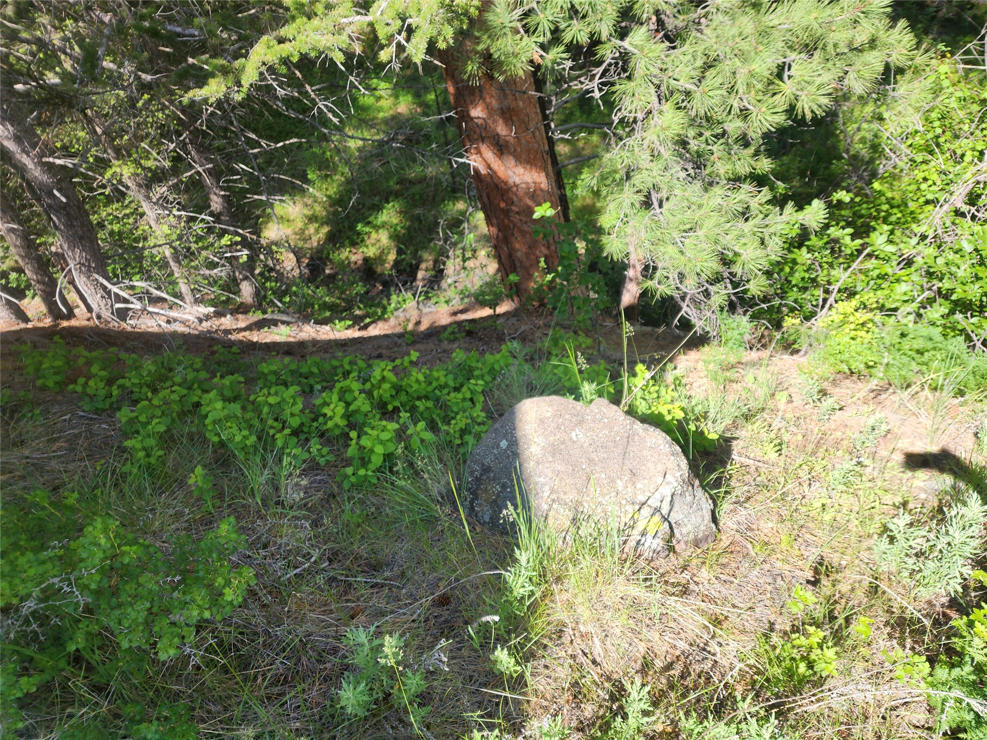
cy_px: 370
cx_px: 494
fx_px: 656
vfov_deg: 58.9
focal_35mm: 23
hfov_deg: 73.9
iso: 12
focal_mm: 6.4
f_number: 1.8
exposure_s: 1/280
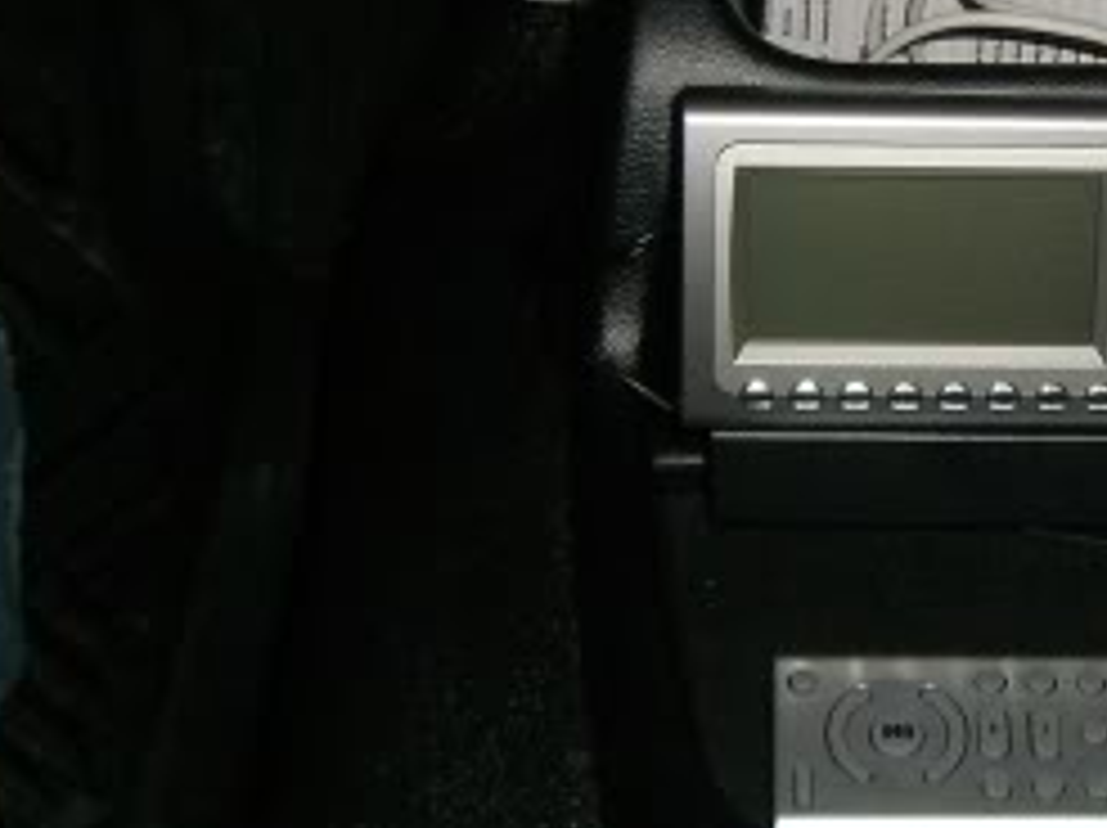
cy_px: 320
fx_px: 3163
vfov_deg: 14.9
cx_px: 1084
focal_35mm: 99
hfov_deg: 19.3
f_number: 2.7
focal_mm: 6.2
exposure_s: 1/60
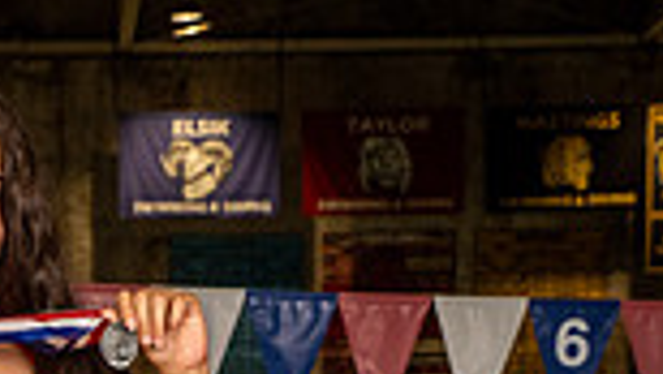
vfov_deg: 7.7
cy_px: 924
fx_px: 2587
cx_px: 164
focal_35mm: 147
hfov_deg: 14.5
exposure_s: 1/400
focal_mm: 48
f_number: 6.3
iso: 1000
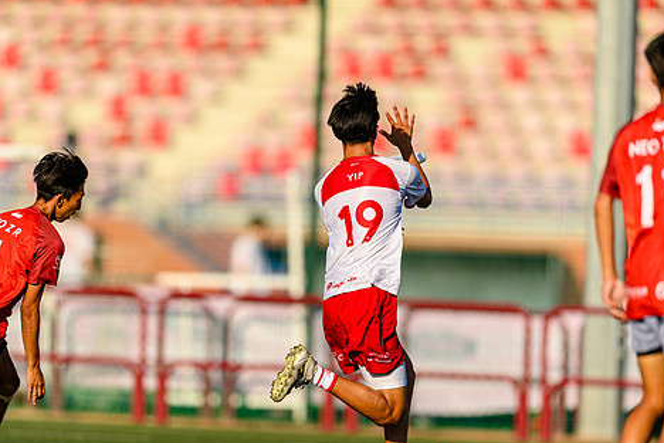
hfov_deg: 4.2
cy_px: 272
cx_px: 321
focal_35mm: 496
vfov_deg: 2.8
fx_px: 9148
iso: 100
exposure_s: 1/1600
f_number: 3.2
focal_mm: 400
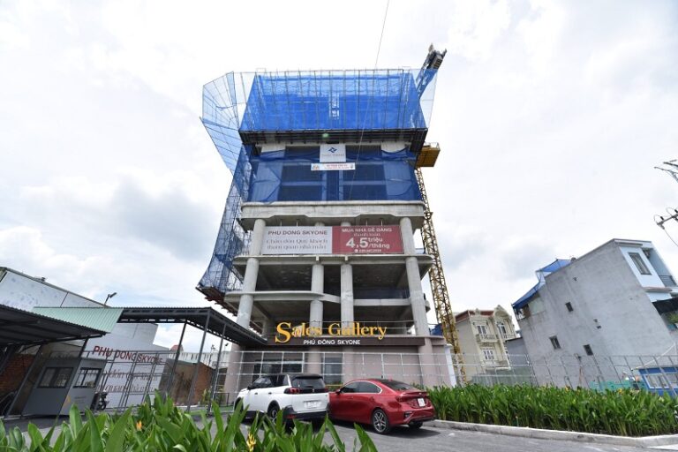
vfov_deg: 81.2
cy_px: 226
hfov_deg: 104.3
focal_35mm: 14
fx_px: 264
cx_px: 339
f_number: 10
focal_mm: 14
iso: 125
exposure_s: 1/200
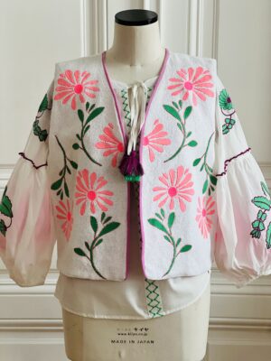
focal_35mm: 77
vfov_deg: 25.3
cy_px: 180
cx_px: 136
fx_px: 804
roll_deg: +0.1
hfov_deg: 19.1
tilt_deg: -5.7
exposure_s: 1/100
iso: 250
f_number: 2.8
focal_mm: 9
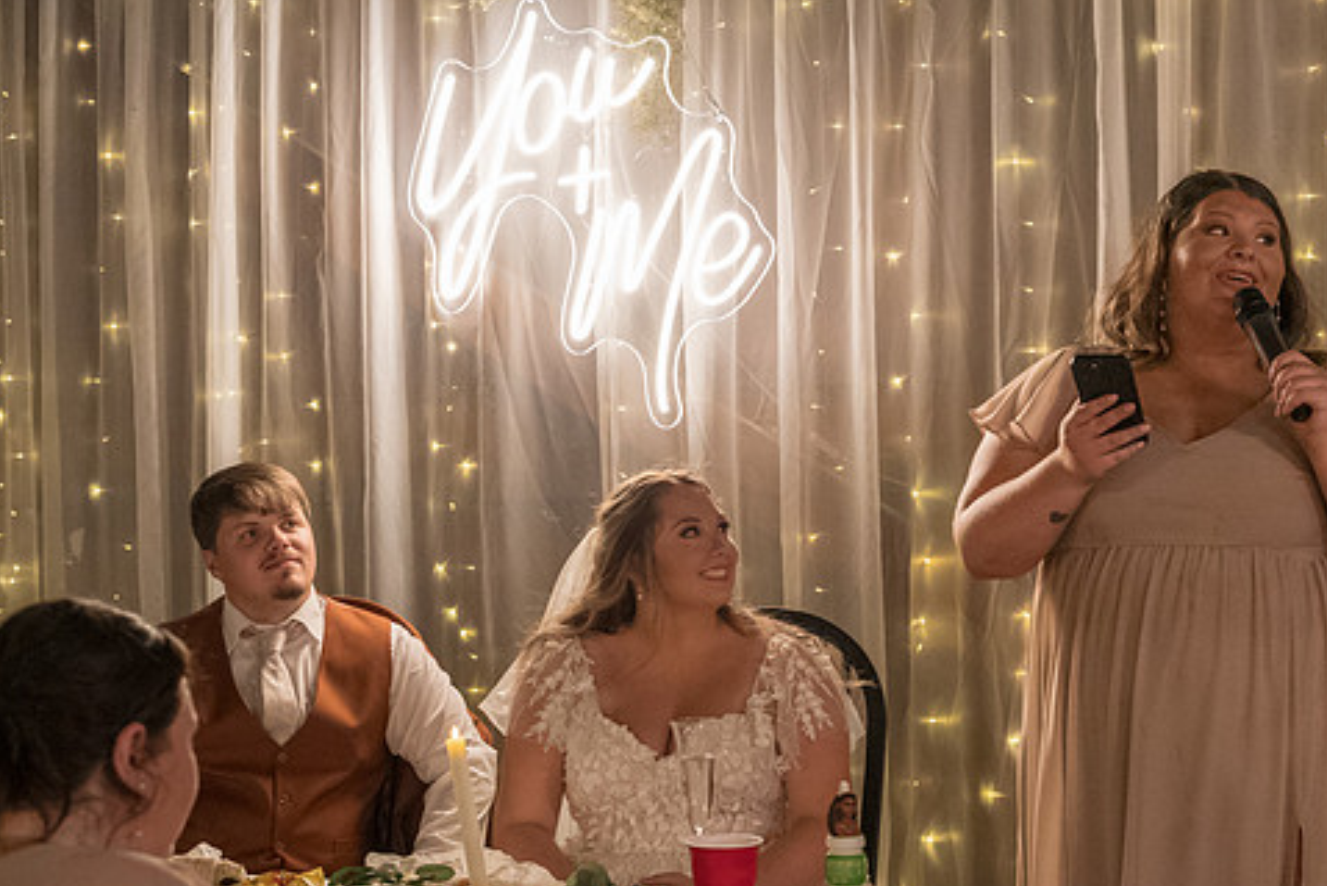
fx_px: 2728
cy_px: 465
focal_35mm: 74
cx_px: 772
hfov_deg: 27.3
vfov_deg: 18.4
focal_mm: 61
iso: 6400
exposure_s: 1/60
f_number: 6.3
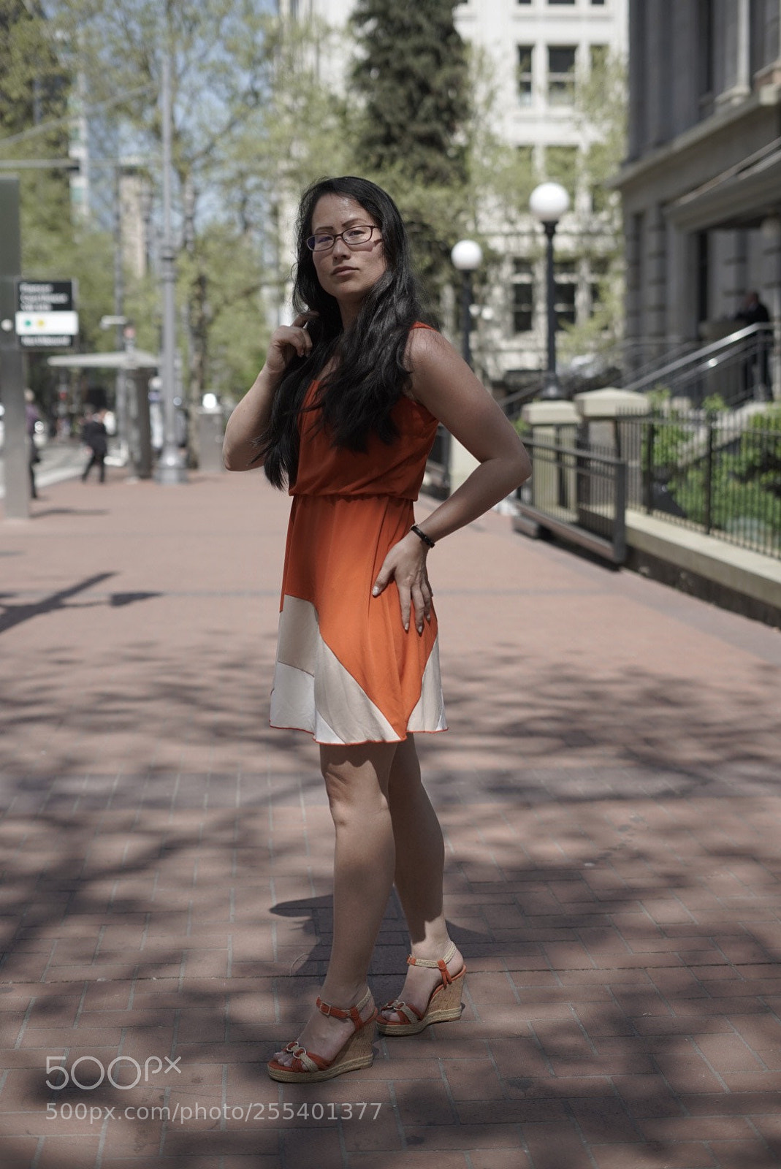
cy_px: 584
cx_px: 390
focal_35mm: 50
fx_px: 1624
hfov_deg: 27.0
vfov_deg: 39.6
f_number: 2.8
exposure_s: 1/2500
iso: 250
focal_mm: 50
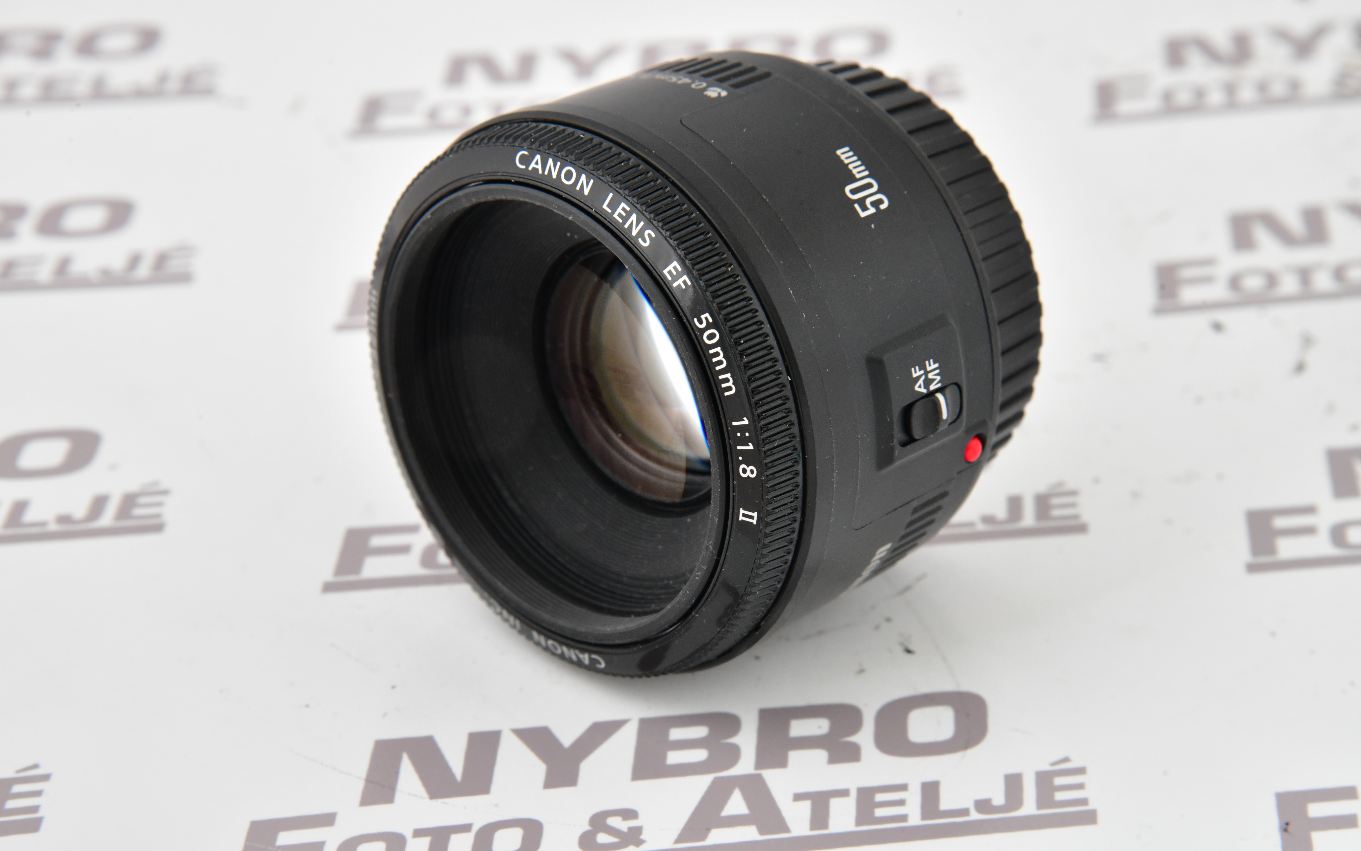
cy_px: 414
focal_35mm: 123
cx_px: 677
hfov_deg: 17.0
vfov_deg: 10.6
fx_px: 4562
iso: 1600
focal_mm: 120
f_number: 14
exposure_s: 1/125
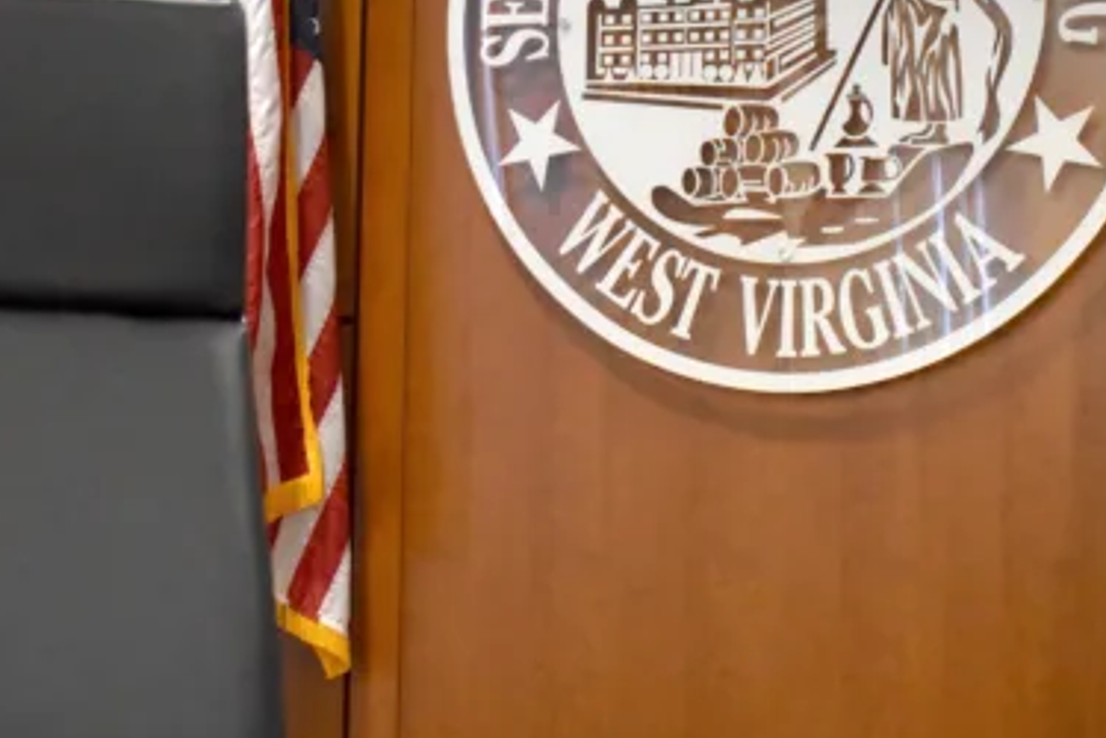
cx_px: 723
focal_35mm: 75
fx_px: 2304
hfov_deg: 26.9
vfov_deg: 18.1
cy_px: 174
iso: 4000
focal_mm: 25
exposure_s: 1/125
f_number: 4
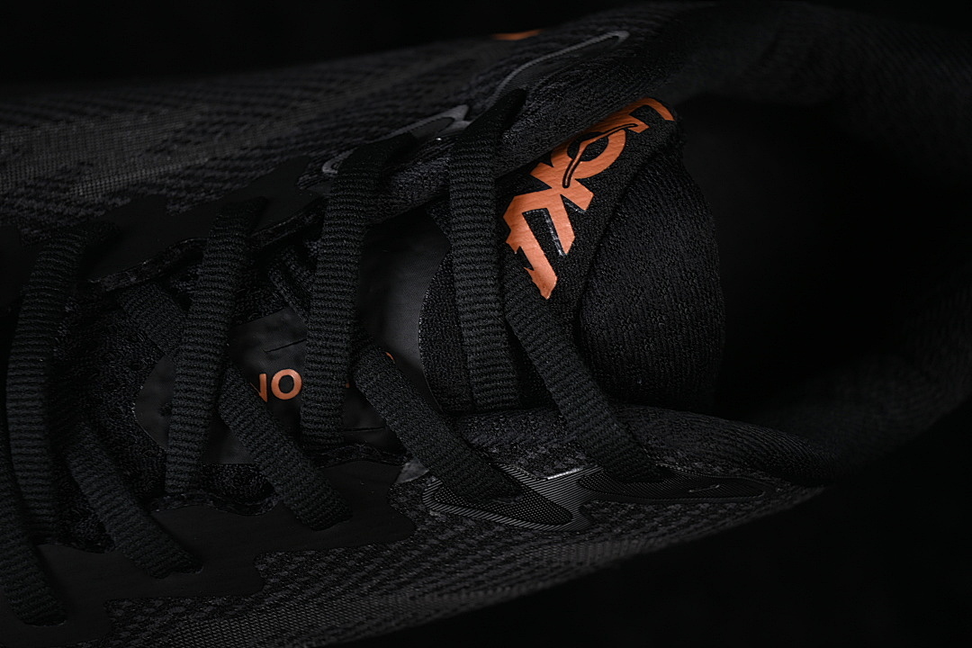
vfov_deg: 18.2
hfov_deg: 27.0
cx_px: 486
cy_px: 324
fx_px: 2025
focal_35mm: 75
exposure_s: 1/50
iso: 160
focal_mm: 50
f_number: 6.3
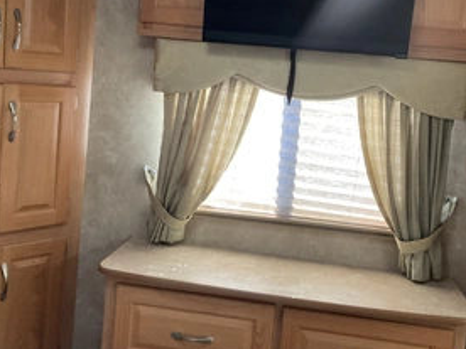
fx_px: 565
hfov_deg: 44.8
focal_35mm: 42
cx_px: 252
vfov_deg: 34.2
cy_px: 140
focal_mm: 3
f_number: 1.8
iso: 125
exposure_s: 1/60
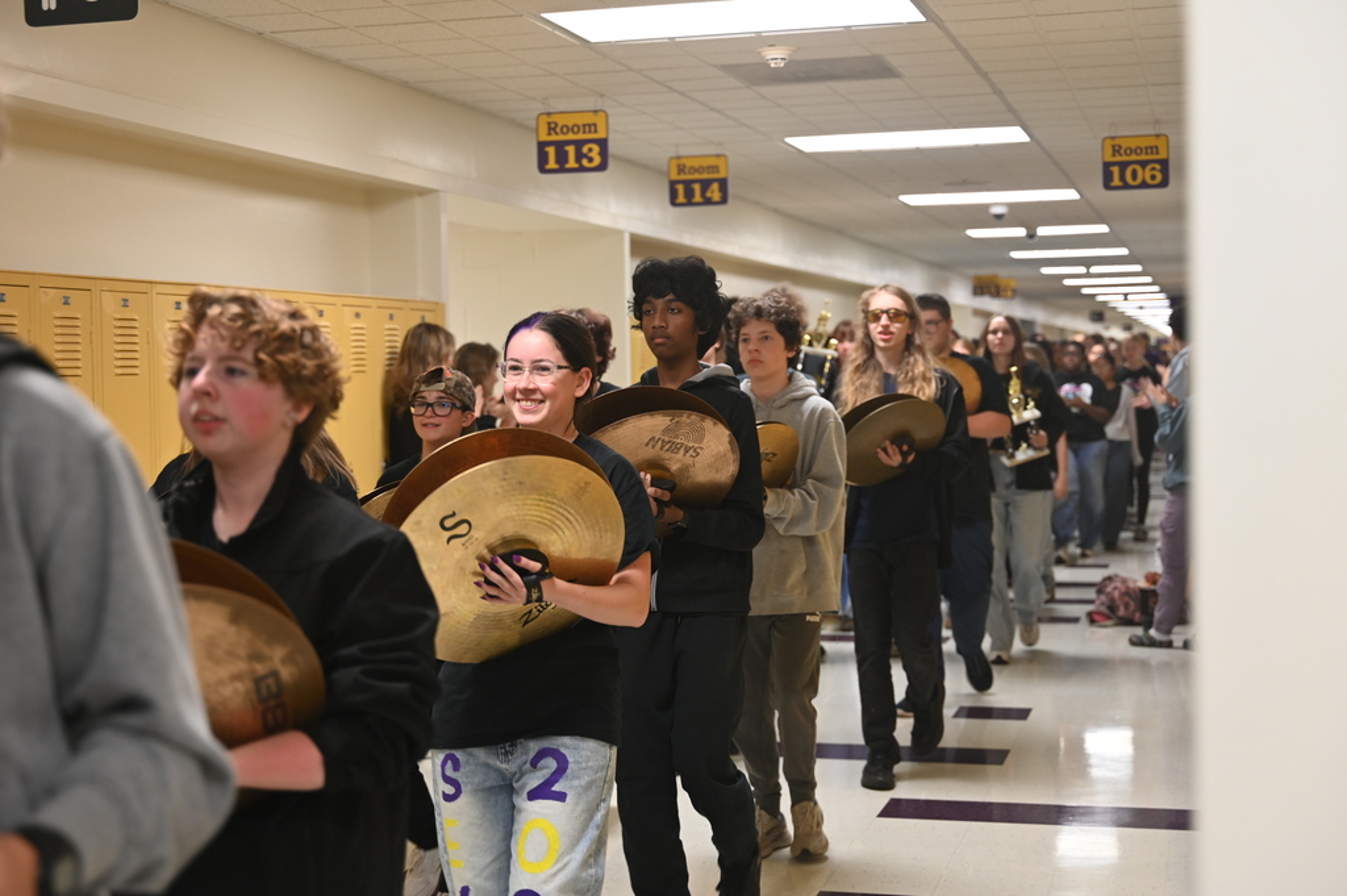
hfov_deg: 39.6
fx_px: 1869
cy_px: 448
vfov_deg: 26.9
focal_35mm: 50
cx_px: 674
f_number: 2.8
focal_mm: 50
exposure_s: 1/125
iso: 720
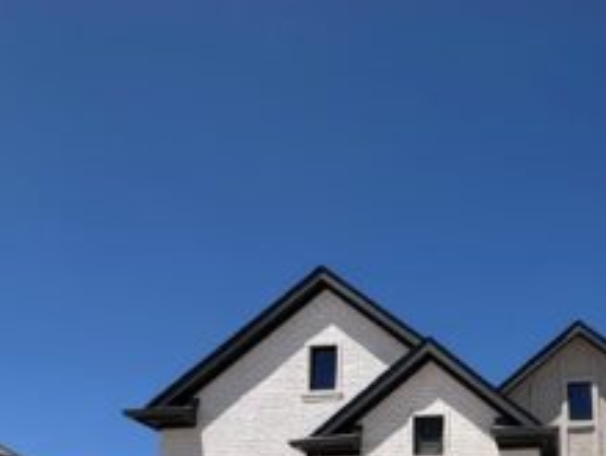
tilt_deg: +10.8
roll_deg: +0.3
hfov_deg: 49.7
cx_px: 511
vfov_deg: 35.5
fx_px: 596
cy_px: 509
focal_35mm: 34
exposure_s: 1/2770
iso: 50
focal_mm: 2.22
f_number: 2.2
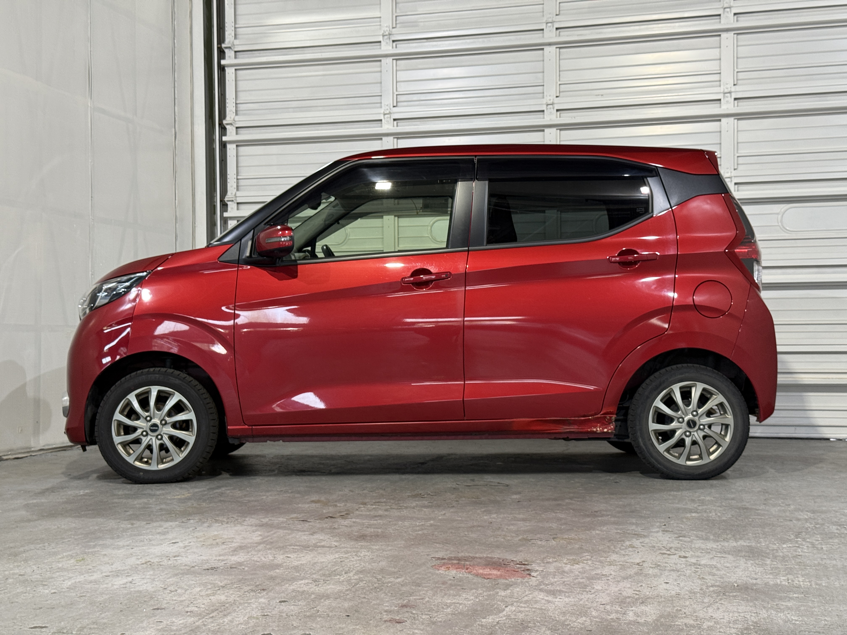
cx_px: 424
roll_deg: +0.3
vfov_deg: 30.3
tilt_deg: +1.5
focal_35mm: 48
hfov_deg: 39.7
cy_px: 318
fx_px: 1174
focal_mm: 6.76
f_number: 1.78
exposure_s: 1/60
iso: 125
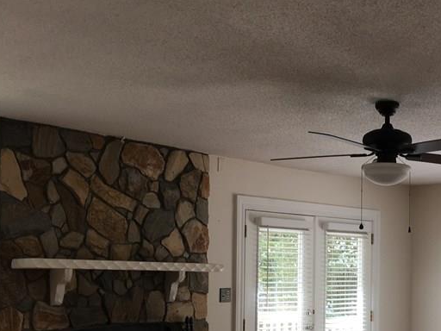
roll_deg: -0.9
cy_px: 259
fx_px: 739
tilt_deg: +2.3
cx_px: 360
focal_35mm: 58
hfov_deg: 32.2
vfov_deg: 24.9
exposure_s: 1/60
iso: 25
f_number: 2.2
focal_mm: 4.15
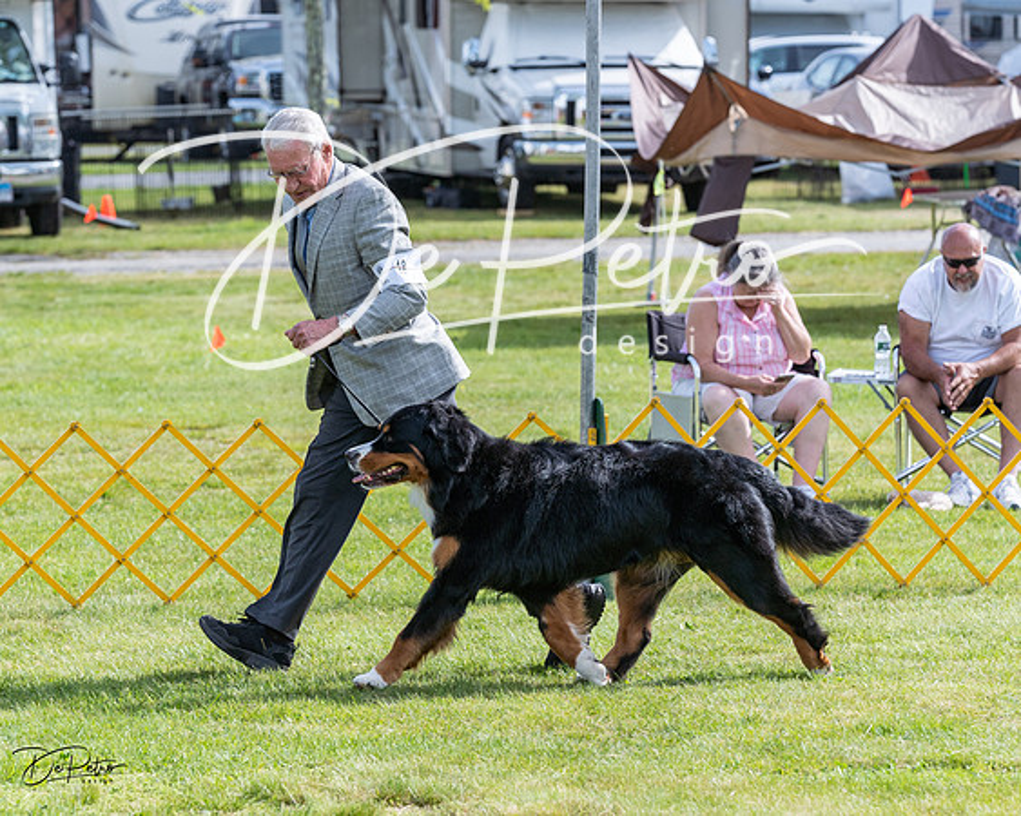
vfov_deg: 8.4
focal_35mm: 183
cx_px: 431
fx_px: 5531
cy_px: 355
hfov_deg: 10.5
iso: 400
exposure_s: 1/1250
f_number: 5.6
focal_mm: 144
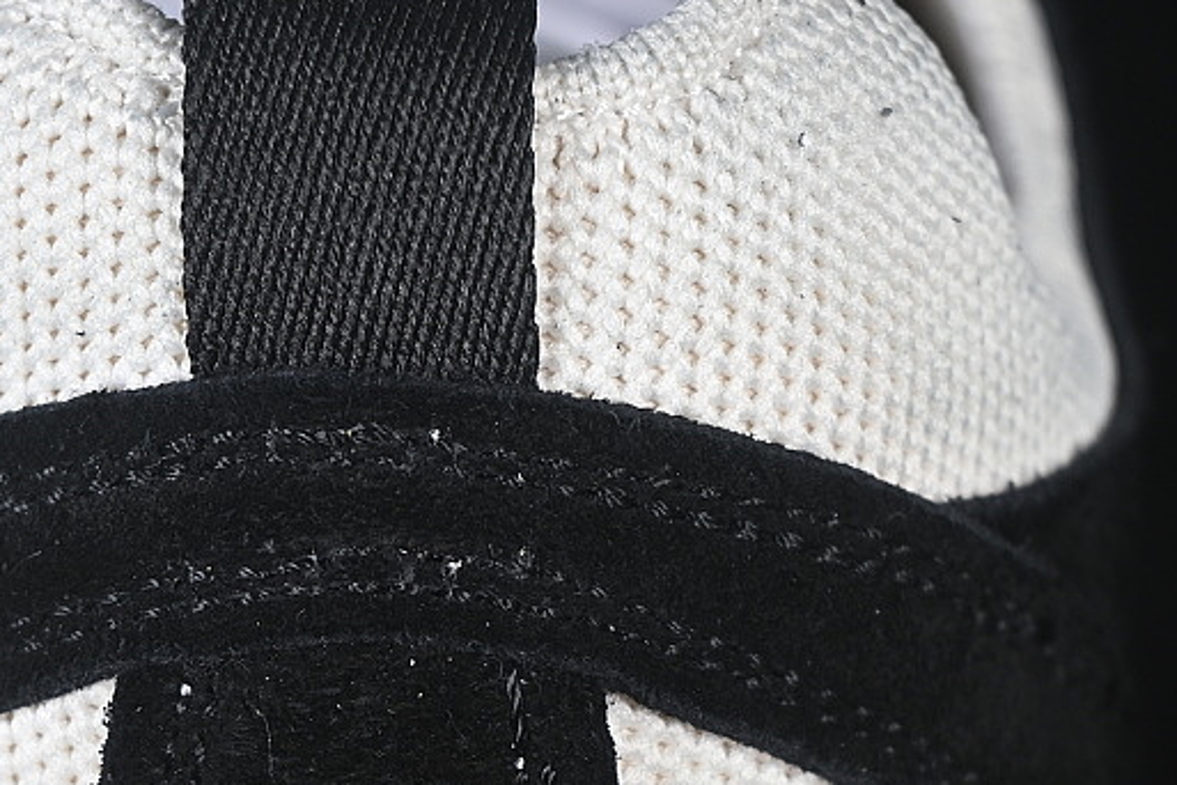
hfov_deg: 13.0
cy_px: 780
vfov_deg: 8.6
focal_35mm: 158
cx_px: 408
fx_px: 5165
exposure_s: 1/60
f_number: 6.3
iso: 160
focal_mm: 50
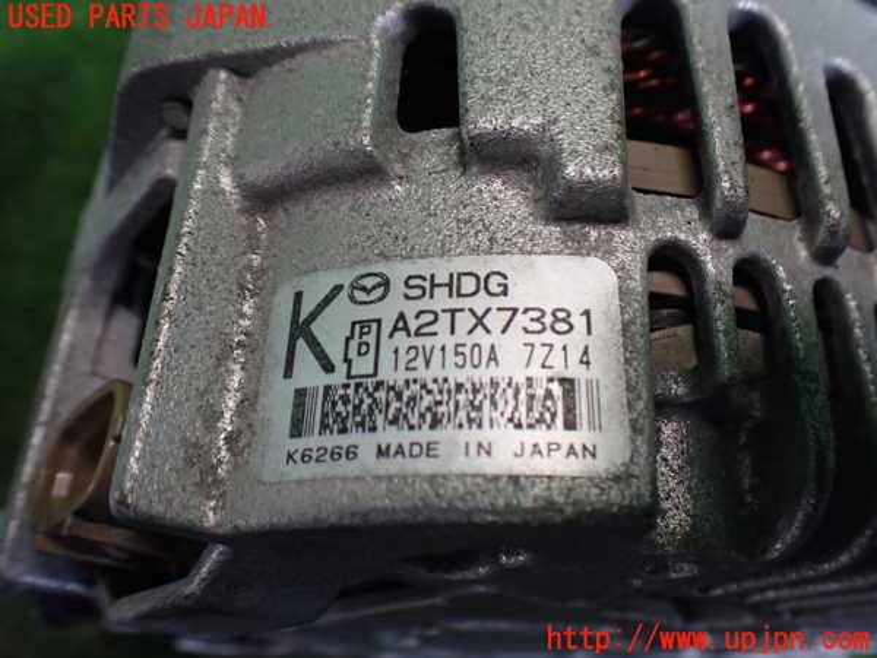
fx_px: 760
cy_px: 329
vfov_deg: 46.8
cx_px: 438
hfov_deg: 60.0
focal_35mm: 30
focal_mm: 5.4
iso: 500
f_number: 2.3
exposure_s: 1/125
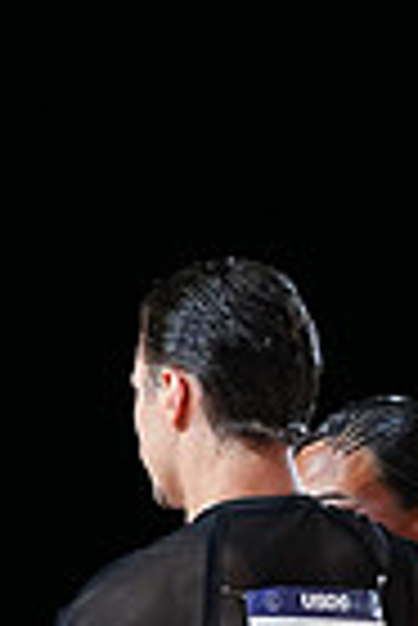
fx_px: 10528
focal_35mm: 606
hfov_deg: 2.3
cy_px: 937
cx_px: 429
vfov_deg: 3.4
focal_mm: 145
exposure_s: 1/500
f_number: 4
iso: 1600
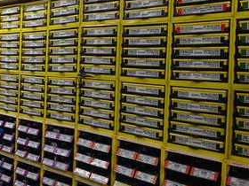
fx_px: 396
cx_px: 73
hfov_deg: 34.4
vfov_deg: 26.5
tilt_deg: -1.6
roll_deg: -3.4
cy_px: 71
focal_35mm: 55
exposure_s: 1/20
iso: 64
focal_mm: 4.12
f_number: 2.4
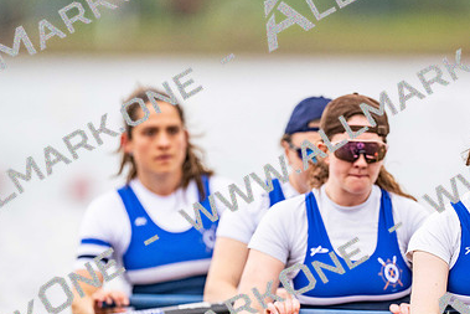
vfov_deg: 1.5
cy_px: 234
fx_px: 11989
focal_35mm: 918
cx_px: 332
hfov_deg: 2.2
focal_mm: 600
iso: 1400
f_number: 4
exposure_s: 1/2500
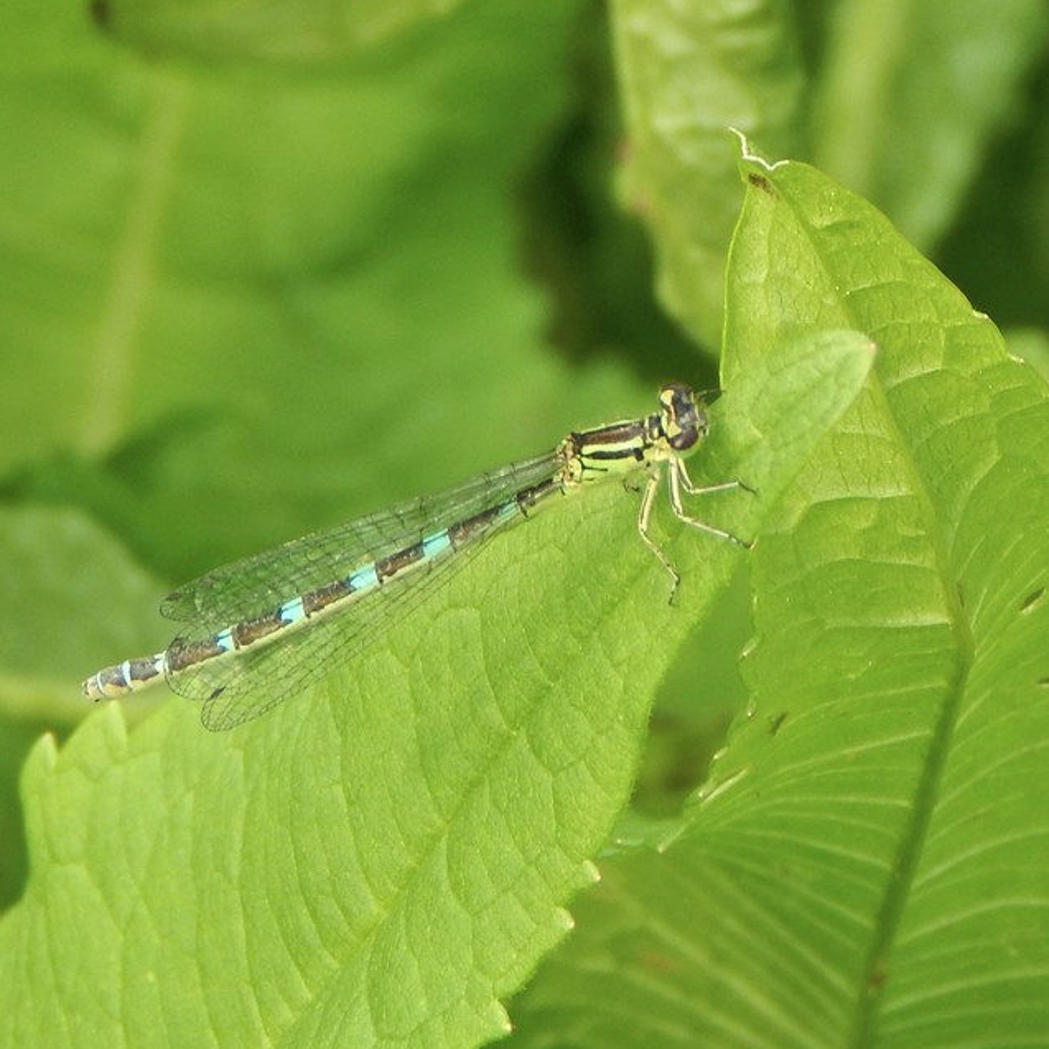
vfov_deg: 7.1
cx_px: 462
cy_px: 525
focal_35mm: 245
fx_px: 8400
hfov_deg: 7.1
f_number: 5.4
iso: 125
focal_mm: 37.1
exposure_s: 1/60
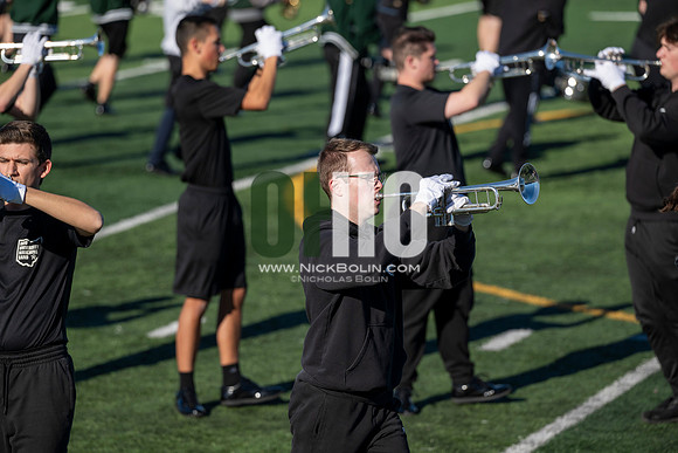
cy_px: 226
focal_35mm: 200
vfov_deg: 6.9
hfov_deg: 10.3
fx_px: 3767
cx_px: 339
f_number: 4
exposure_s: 1/2000
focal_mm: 200
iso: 160
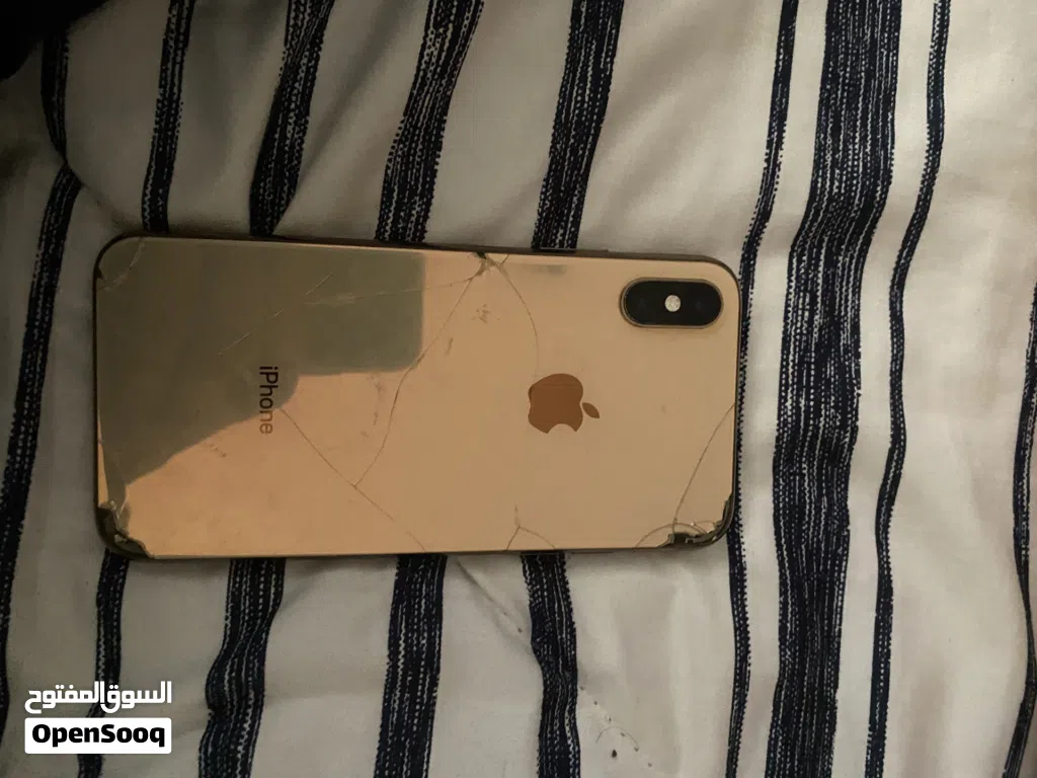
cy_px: 389
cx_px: 518
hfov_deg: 67.3
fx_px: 779
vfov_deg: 53.1
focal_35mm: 26
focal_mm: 4.25
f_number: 1.8
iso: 1000
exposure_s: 1/30
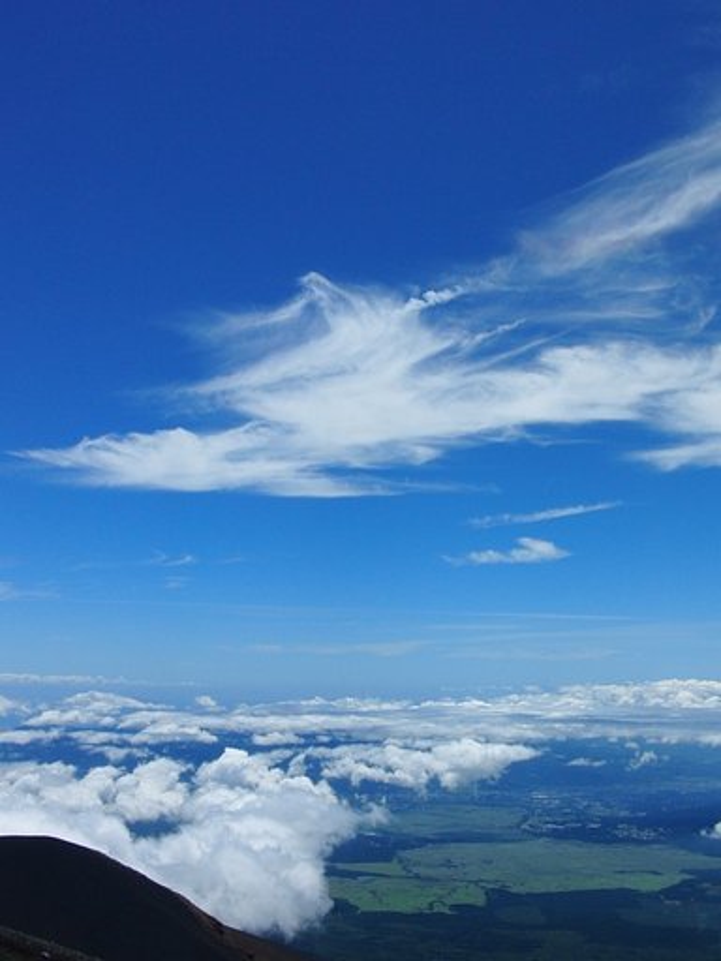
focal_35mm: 37
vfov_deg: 50.1
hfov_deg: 38.7
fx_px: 1028
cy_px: 480
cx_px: 360
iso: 100
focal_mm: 6.42
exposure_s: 1/640
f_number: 8.5
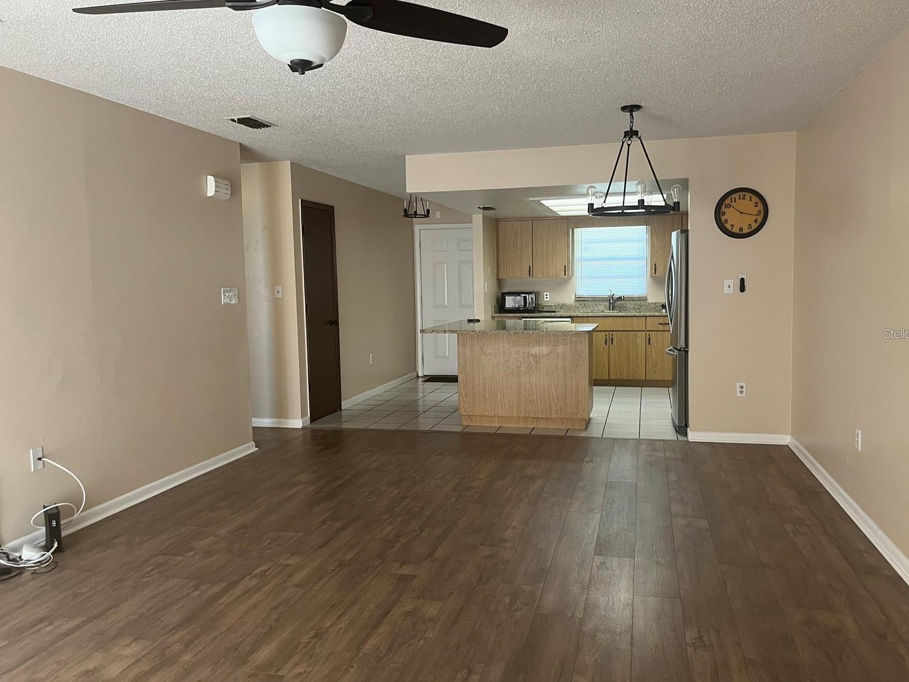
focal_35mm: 27
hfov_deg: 65.3
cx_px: 468
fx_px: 709
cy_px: 333
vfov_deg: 51.4
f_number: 1.6
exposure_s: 1/60
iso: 125
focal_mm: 5.1
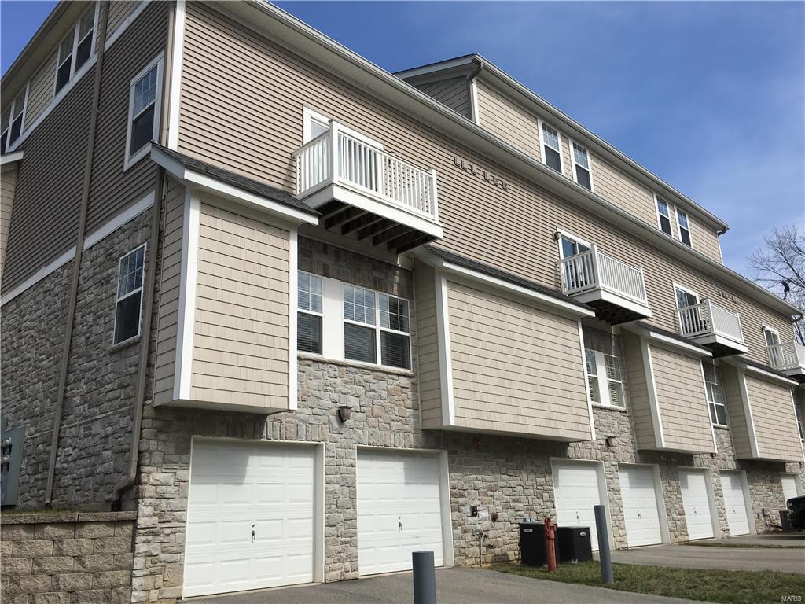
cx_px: 402
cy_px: 302
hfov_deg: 61.7
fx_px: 674
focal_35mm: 29
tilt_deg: +19.3
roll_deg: +2.0
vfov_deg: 48.2
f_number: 2.2
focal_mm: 4.15
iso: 25
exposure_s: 1/2262
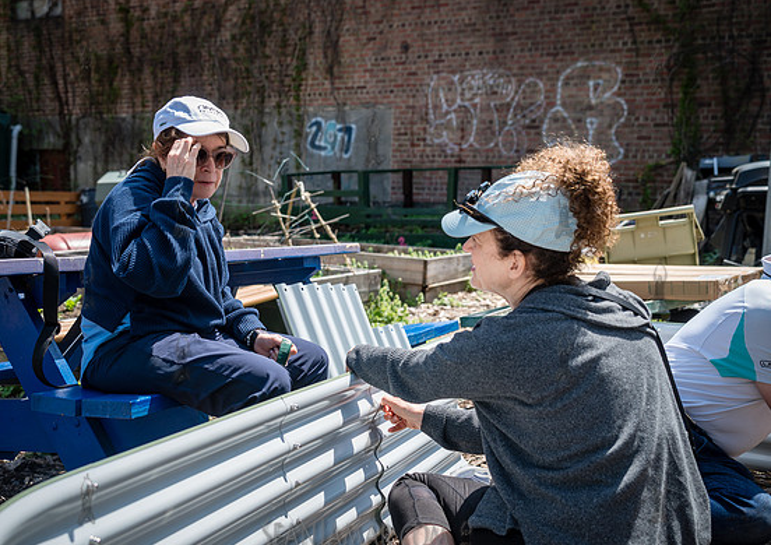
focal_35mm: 40
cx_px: 327
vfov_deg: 34.6
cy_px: 296
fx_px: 873
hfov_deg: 47.5
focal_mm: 35
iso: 100
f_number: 3.5
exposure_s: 1/640
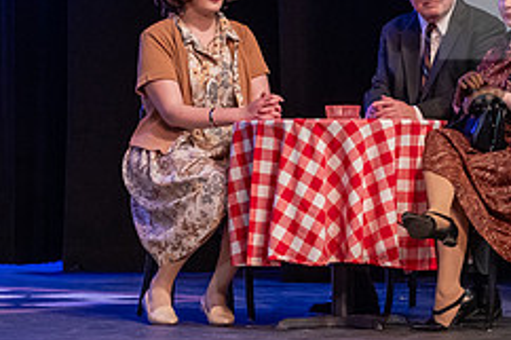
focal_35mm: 168
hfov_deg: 12.2
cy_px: 138
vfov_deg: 8.2
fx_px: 2383
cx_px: 376
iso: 3200
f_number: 2.8
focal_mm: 70
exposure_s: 1/200
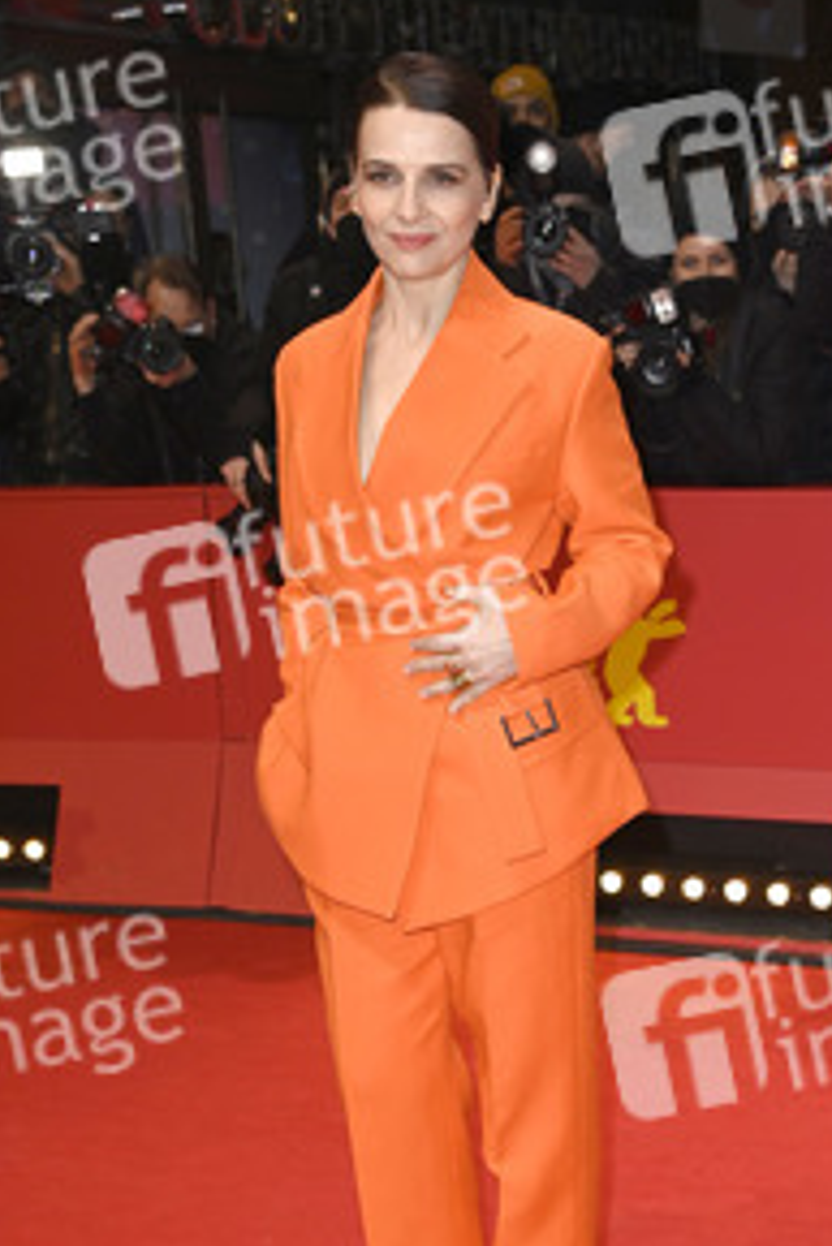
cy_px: 802
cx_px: 431
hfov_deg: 18.0
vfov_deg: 26.5
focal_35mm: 76
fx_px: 2631
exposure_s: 1/250
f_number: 5.6
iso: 800
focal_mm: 55
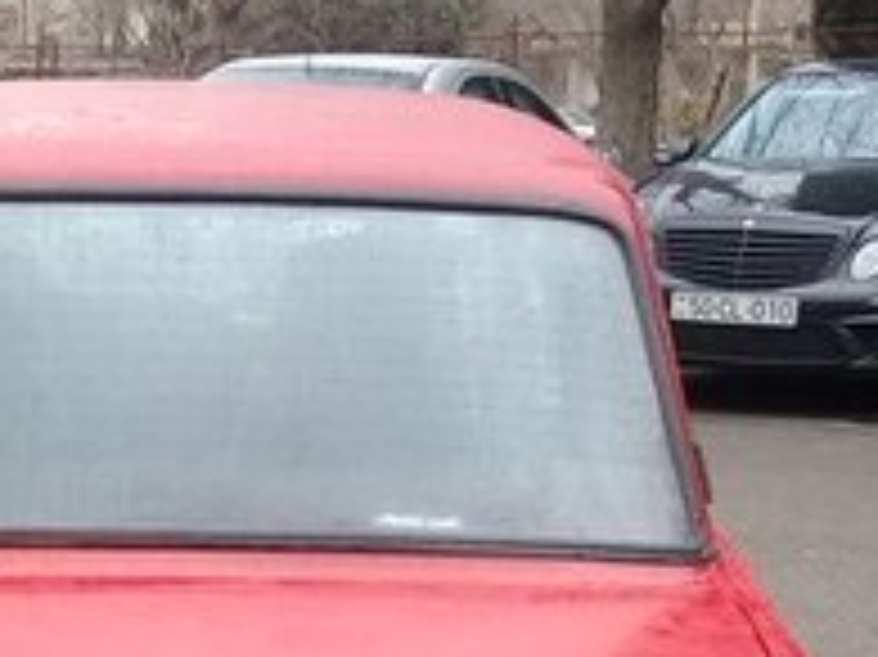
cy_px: 835
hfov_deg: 18.5
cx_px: 149
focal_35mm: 105
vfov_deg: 13.6
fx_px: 2662
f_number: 2.2
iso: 64
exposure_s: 1/116
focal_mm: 3.3
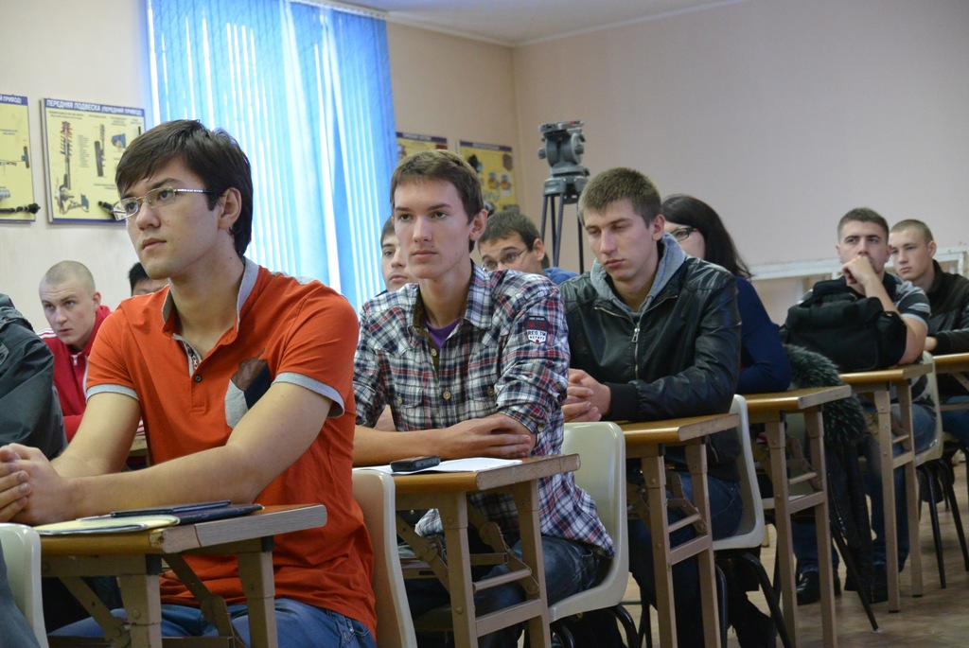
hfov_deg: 25.0
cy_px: 324
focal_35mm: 81
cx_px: 484
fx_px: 2182
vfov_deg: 16.9
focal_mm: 30
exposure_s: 1/50
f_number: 3.8
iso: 800
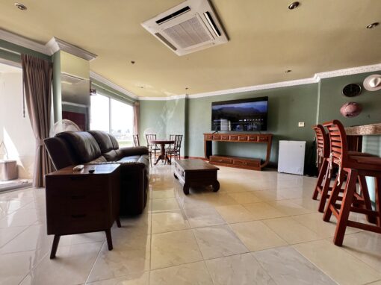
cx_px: 190
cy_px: 142
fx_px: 143
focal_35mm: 13
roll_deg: -1.5
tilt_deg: -2.9
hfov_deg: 106.2
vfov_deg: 89.9
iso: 40
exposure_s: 1/99
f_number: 1.8
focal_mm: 1.57
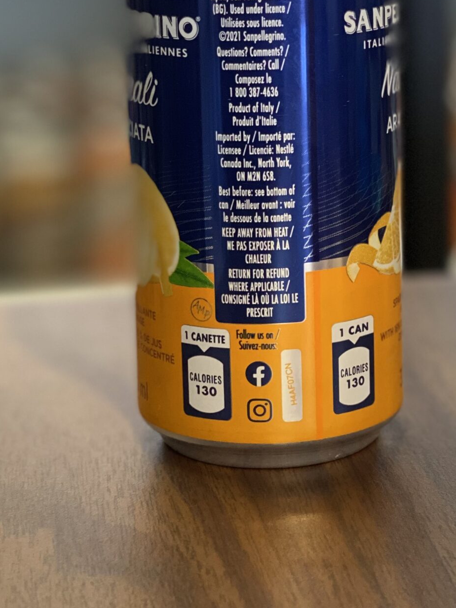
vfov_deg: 18.2
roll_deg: +1.1
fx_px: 1898
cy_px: 190
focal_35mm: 108
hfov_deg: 13.7
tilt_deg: -13.1
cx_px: 291
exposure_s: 1/40
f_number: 2
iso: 160
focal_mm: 6
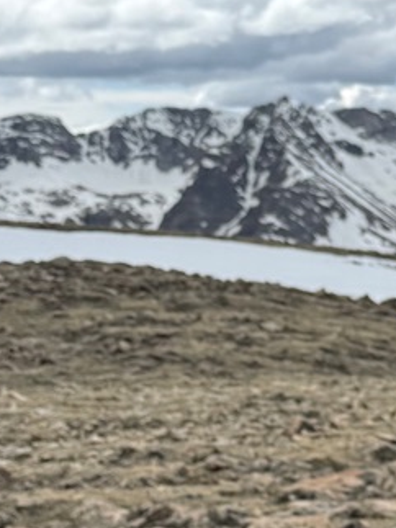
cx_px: 434
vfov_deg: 16.5
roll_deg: +0.9
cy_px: 348
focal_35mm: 119
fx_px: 1816
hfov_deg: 12.2
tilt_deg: -5.9
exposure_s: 1/4975
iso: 80
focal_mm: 6.76
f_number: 1.78
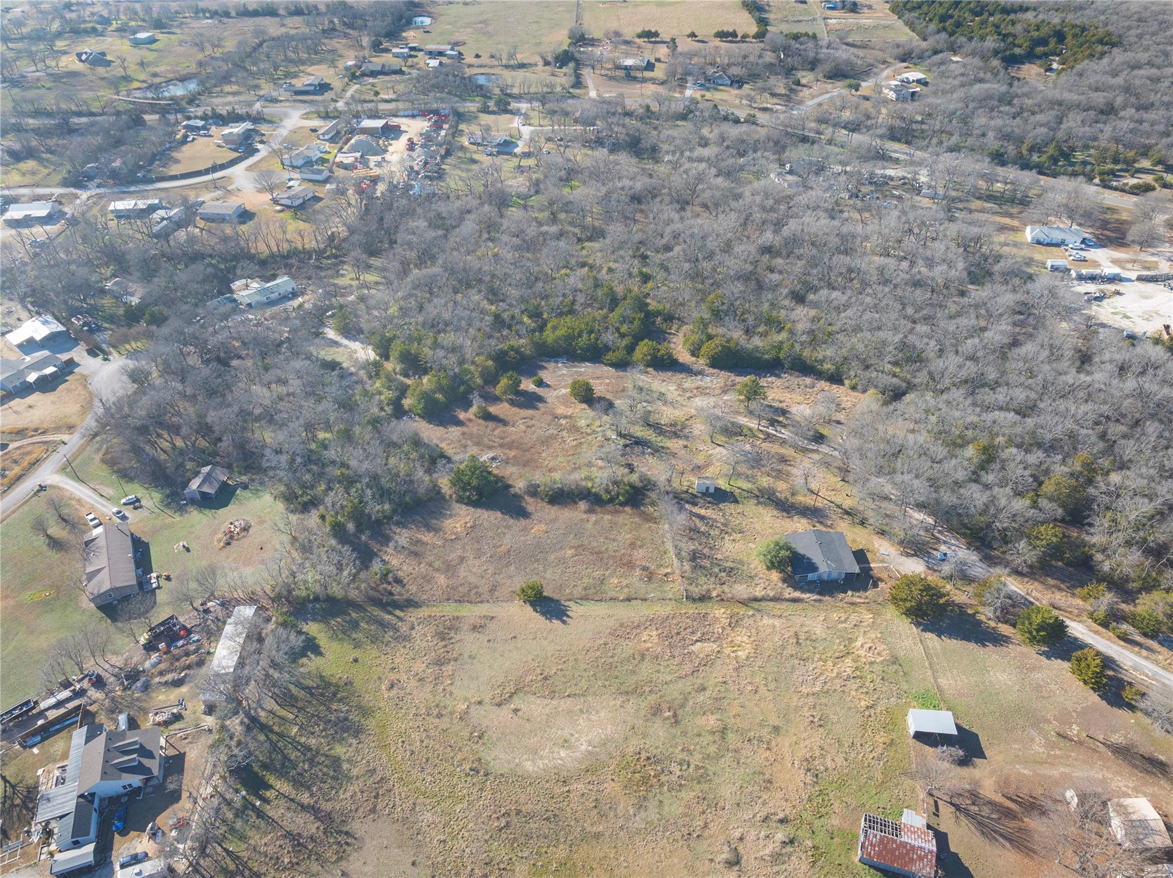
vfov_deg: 56.8
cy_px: 439
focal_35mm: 24
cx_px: 586
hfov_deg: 71.6
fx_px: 813
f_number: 7.1
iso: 100
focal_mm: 12.29
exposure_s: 1/100
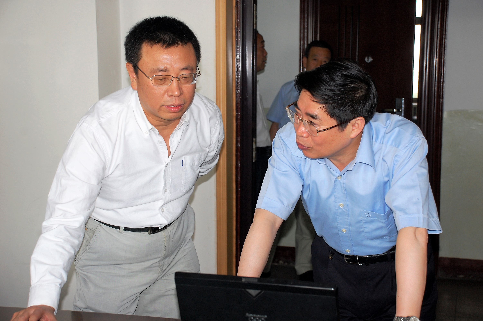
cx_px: 242
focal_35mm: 60
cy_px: 160
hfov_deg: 33.4
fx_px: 804
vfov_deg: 22.6
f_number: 4.5
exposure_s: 1/60
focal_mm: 40
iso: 400
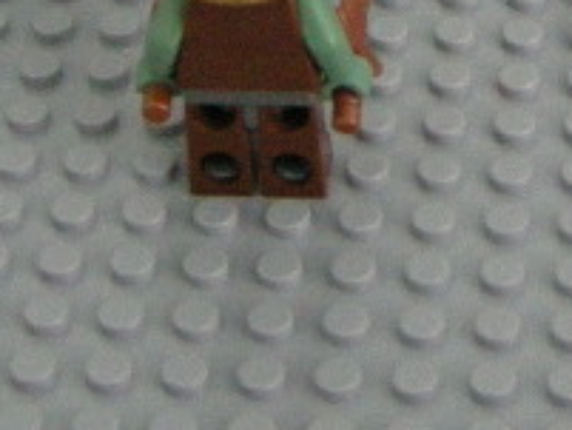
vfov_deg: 7.8
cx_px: 660
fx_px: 3026
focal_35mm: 183
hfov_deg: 10.6
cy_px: -436
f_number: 2.7
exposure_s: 1/28.1
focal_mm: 7.5
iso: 400
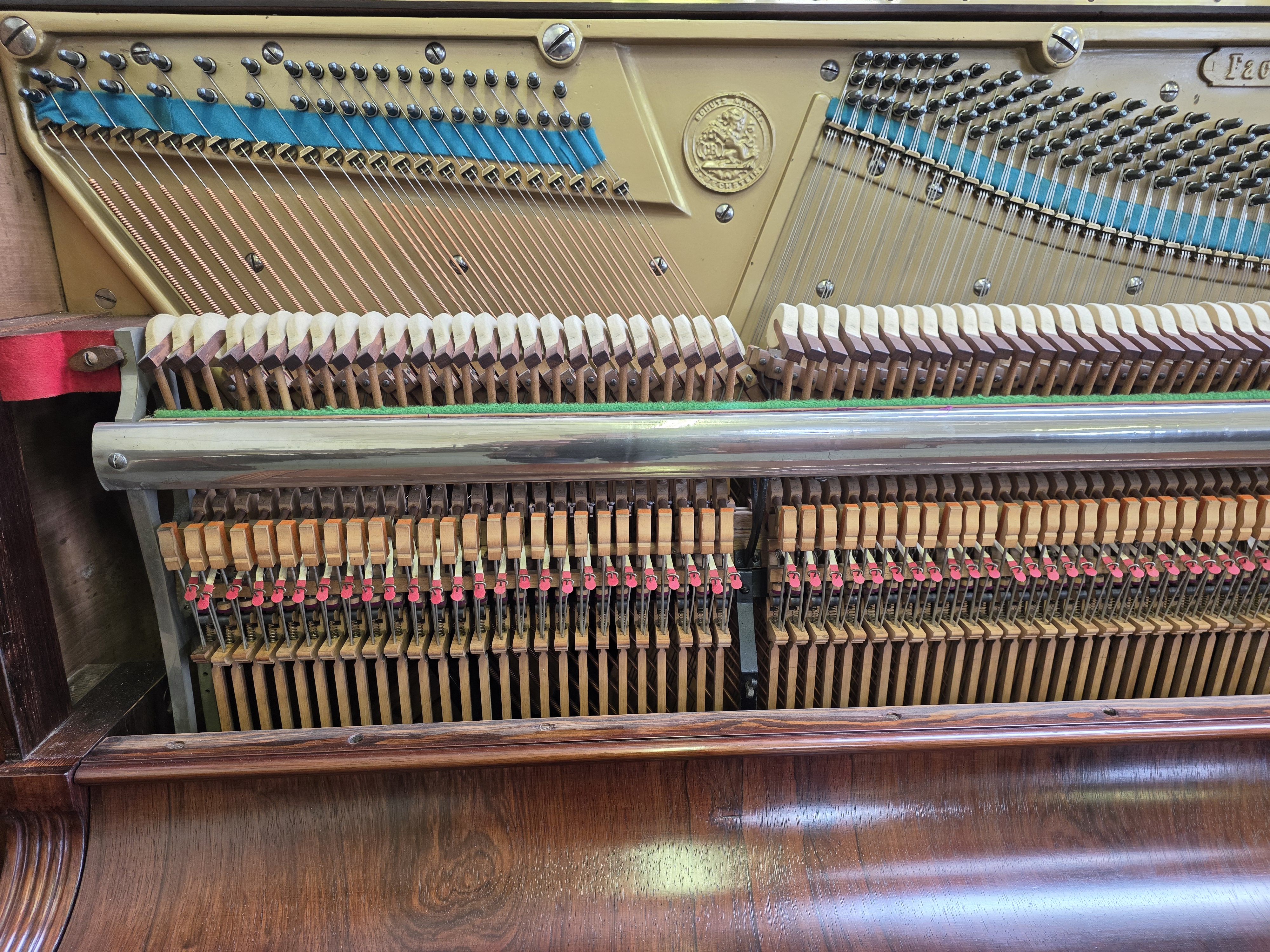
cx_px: 635
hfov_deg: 73.9
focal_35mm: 23
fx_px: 844
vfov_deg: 58.9
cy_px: 476
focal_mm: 6.25
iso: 250
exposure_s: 1/100
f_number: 1.7
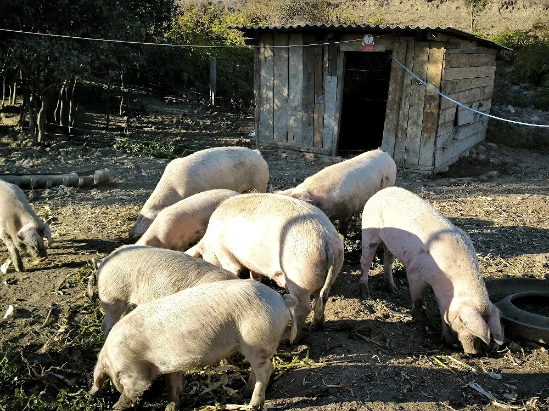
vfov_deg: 40.7
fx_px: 555
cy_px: 206
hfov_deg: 52.6
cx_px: 274
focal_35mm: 35
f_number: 1.9
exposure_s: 1/1000
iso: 50
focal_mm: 6.92
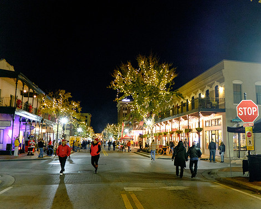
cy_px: 105
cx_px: 148
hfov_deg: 57.0
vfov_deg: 47.1
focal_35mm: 31
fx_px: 239
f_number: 2.8
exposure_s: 1/30
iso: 2500
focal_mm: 18
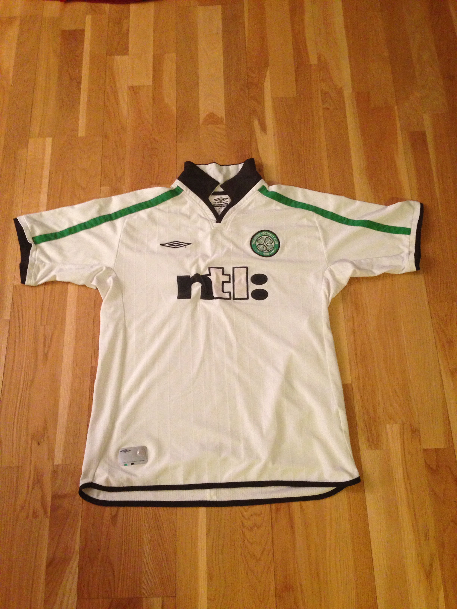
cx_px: 228
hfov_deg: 42.9
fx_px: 581
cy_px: 304
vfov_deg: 55.4
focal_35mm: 33
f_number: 2.4
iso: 320
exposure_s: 1/20
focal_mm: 4.13
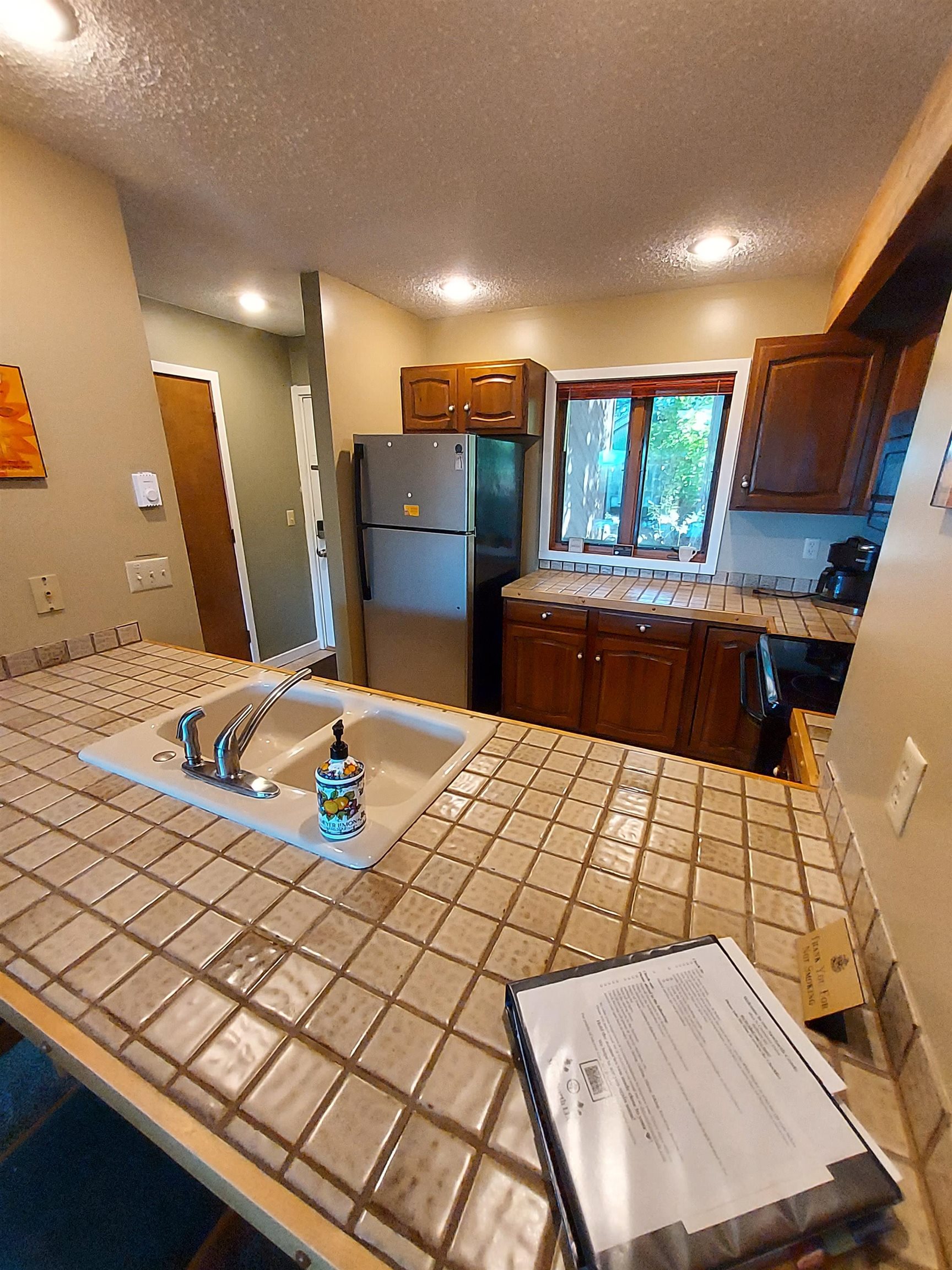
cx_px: 476
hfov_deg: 89.9
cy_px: 635
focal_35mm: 13
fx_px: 477
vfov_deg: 106.2
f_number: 2.2
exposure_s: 1/60
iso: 320
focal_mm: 1.42
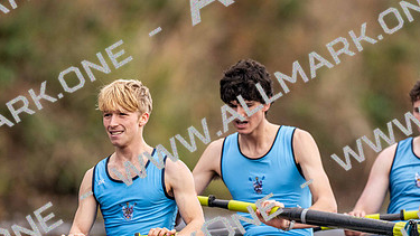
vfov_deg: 1.2
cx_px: 250
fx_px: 10837
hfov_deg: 2.2
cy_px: 190
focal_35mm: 973
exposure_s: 1/2500
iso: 1600
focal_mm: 600
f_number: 4
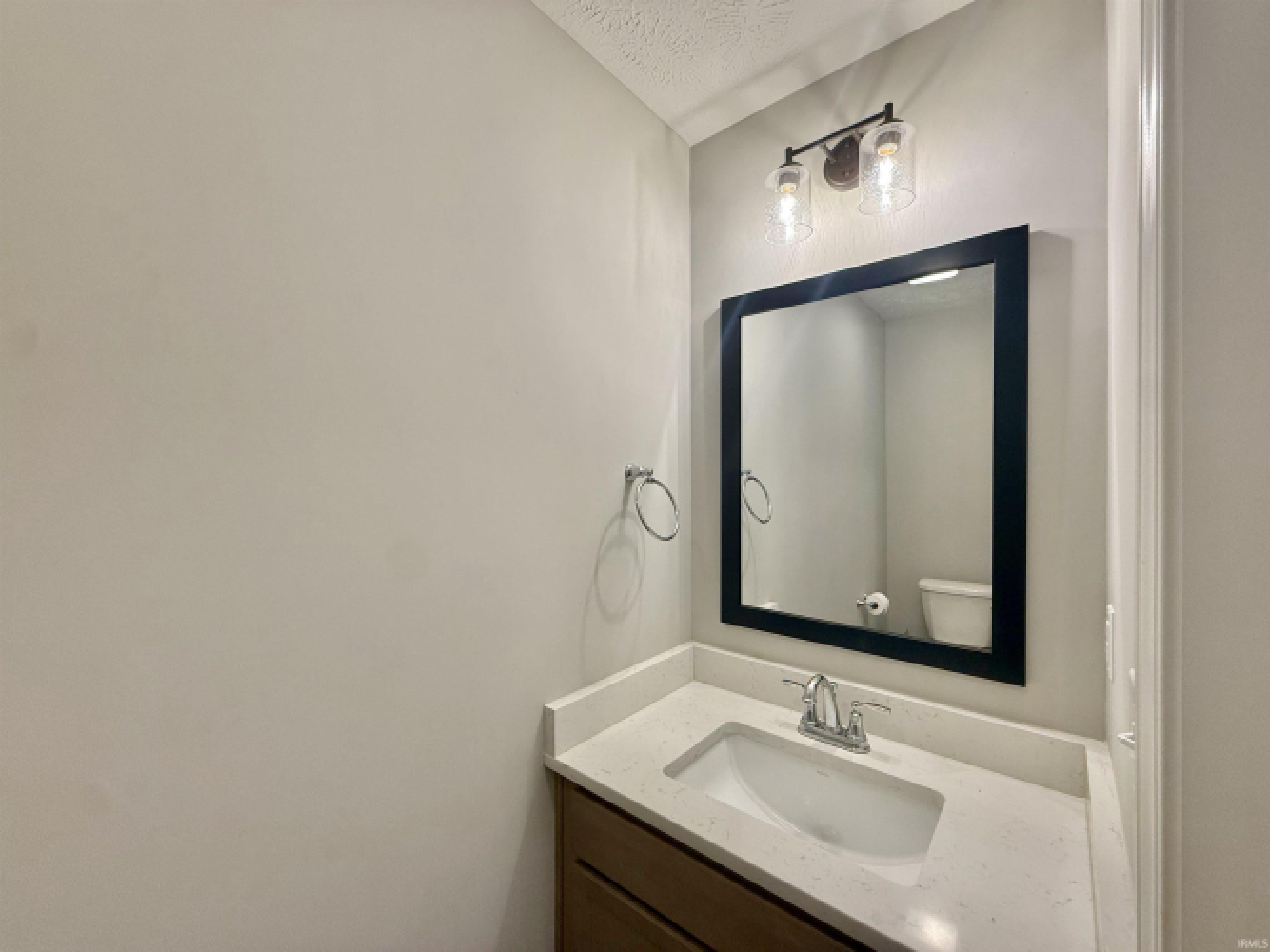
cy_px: 476
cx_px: 635
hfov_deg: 102.1
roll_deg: -0.3
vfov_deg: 85.7
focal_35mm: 14
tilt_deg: +0.4
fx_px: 514
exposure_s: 1/120
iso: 160
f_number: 2.2
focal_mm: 2.22
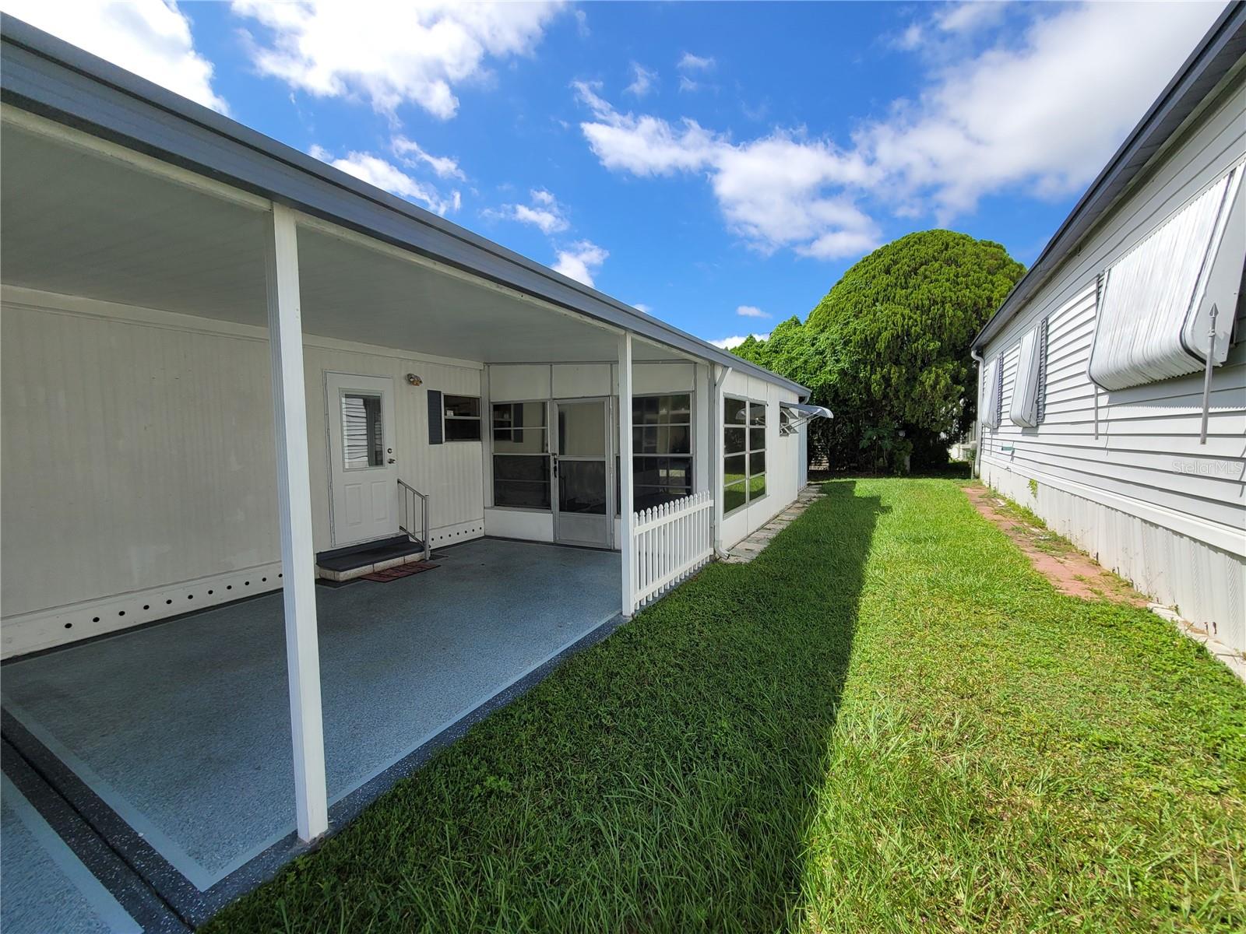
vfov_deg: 89.9
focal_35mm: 13
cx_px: 623
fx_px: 468
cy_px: 467
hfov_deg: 106.2
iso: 50
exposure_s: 1/1775
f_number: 2.2
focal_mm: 2.2
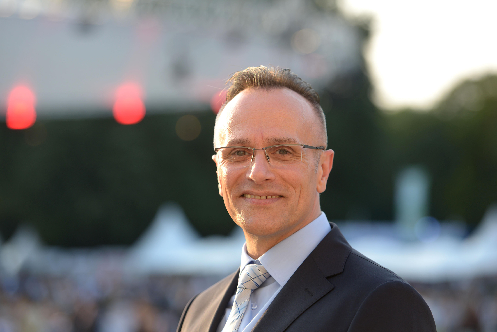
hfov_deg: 15.4
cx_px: 257
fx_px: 1837
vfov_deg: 10.3
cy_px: 163
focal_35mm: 133
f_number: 2.8
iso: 320
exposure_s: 1/1000
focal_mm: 125
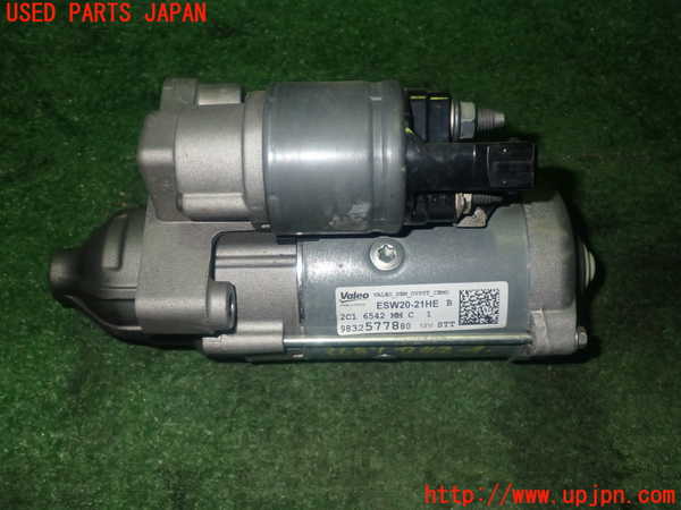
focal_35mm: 36
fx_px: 708
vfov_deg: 39.7
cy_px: 255
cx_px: 340
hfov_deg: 51.4
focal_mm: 6.37
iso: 320
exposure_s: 1/40
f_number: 7.1
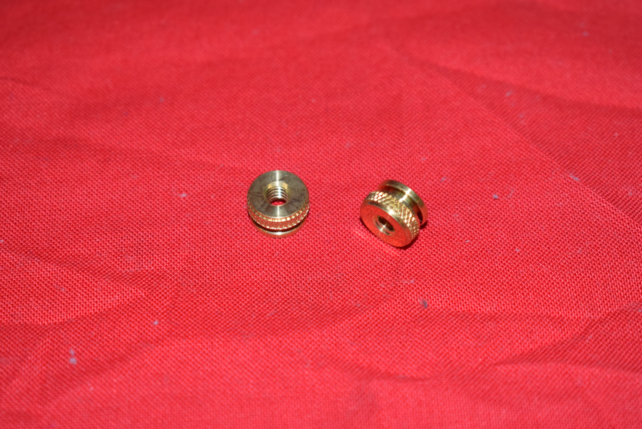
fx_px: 1472
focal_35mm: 82
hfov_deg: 24.6
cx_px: 321
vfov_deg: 16.6
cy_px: 214
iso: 640
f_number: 5.6
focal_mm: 55
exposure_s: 1/160
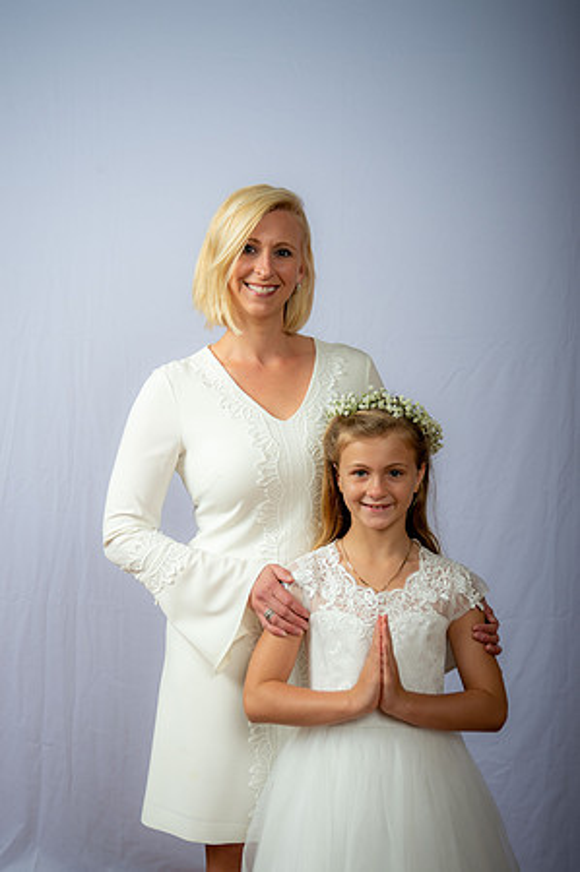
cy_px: 436
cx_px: 290
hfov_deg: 25.9
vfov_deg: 38.2
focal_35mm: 52
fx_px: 1259
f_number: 6.3
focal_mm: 52
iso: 250
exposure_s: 1/200
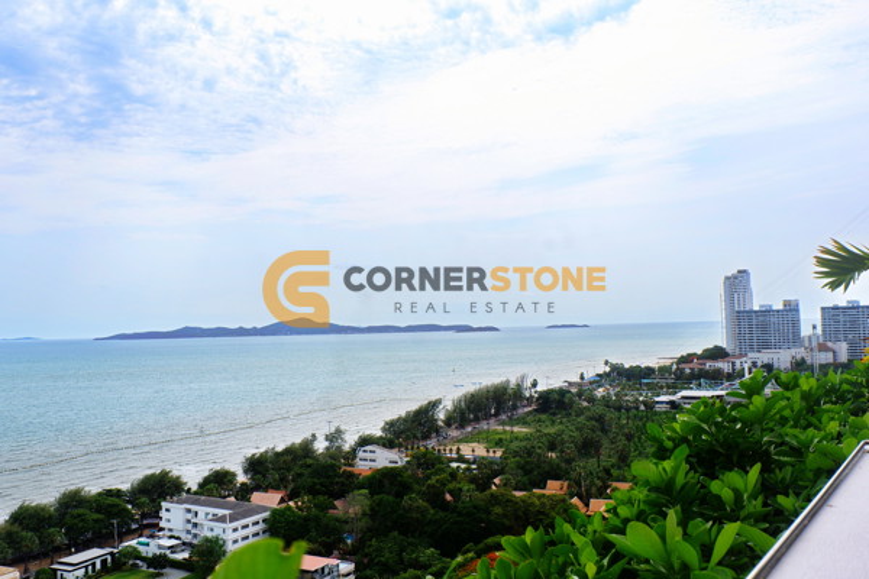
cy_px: 290
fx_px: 772
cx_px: 434
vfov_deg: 41.1
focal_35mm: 32
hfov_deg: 58.7
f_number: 11
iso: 200
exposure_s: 1/450
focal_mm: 21.1
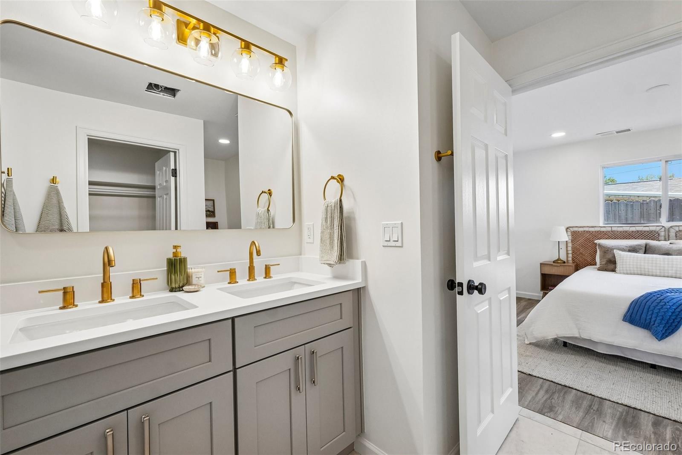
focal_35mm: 15
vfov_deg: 77.3
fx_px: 284
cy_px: 228
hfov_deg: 100.4
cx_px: 341
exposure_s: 1/40
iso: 800
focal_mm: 10
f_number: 8
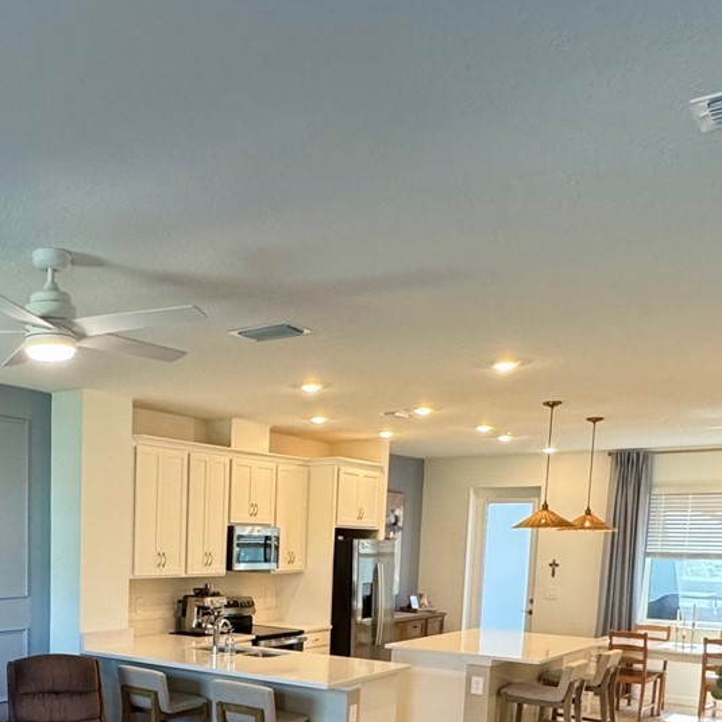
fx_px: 873
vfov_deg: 41.9
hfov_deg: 41.7
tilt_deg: -6.2
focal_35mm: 37
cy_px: 629
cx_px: 86
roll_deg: -1.4
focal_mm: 2.22
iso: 250
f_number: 2.2
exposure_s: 1/120
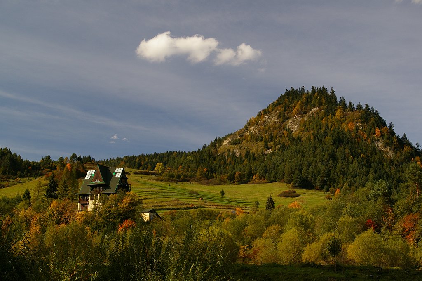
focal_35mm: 57
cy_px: 140
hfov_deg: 35.1
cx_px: 211
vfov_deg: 23.7
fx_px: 668
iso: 200
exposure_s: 1/250
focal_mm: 38
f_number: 8
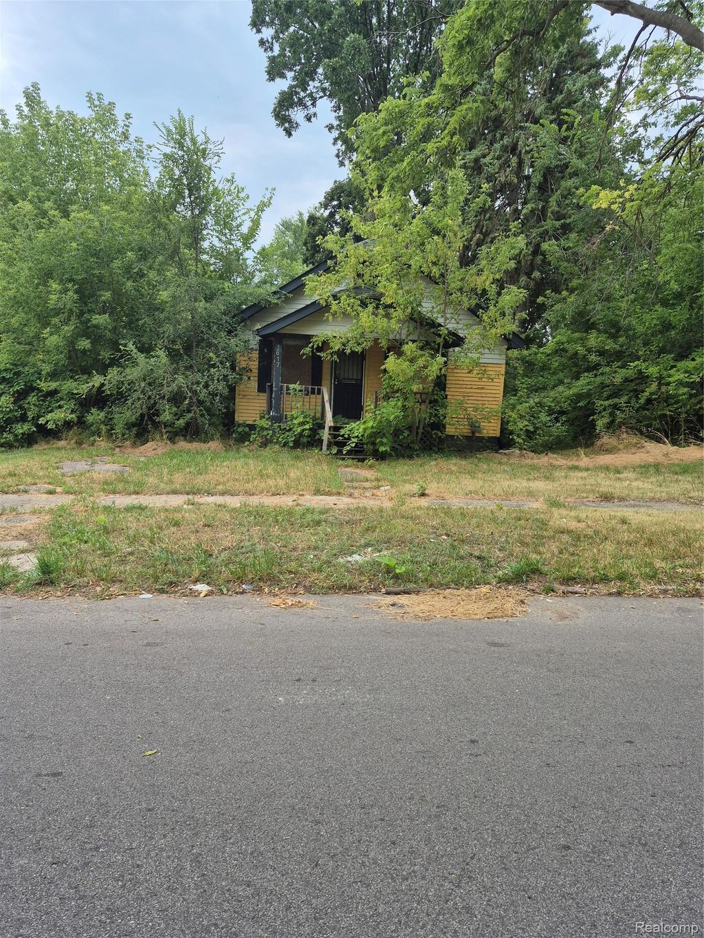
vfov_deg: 73.9
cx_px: 352
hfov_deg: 58.9
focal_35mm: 23
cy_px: 469
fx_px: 624
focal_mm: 5.4
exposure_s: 1/297
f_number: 1.8
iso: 25
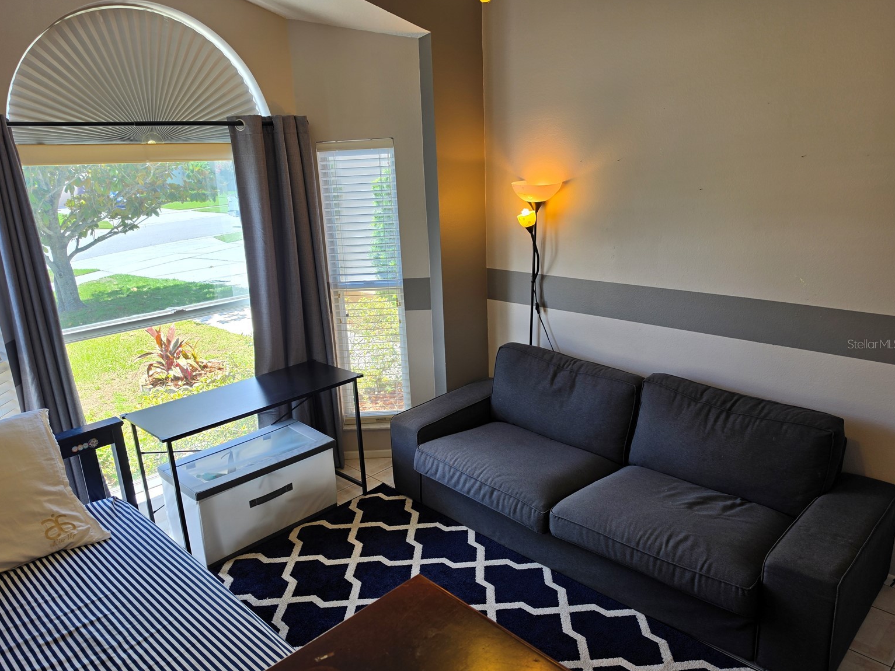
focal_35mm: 24
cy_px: 344
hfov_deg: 71.6
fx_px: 621
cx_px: 436
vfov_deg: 56.8
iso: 20
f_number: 1.4
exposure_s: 1/120
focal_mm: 6.5
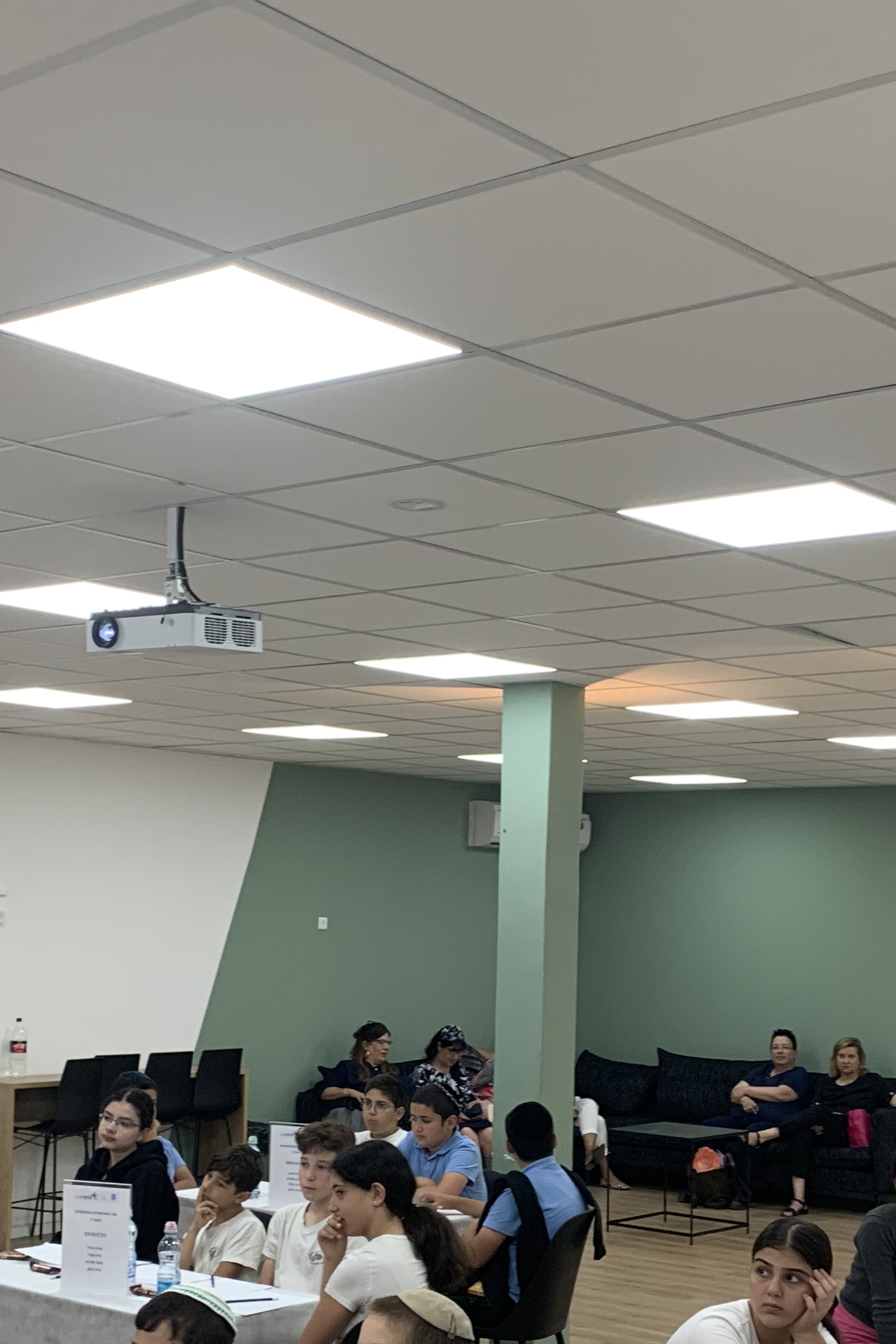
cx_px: 350
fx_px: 2016
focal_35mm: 54
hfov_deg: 25.0
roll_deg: -2.8
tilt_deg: -2.0
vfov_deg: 36.3
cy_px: 938
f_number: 1.8
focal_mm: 4.25
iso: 100
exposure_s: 1/110
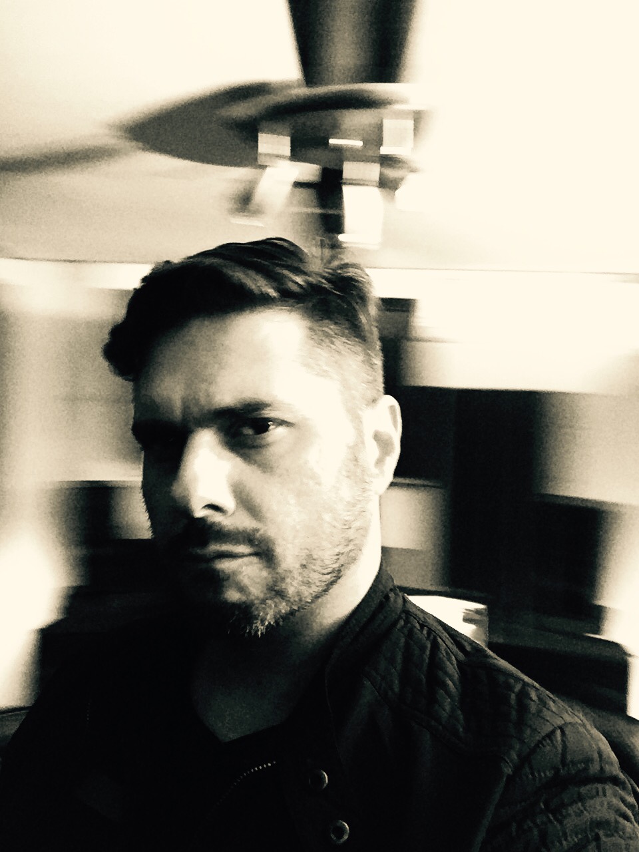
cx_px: 320
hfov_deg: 45.4
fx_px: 763
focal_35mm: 31
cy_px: 426
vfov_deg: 58.4
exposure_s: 1/17
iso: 320
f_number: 2.2
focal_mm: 2.65
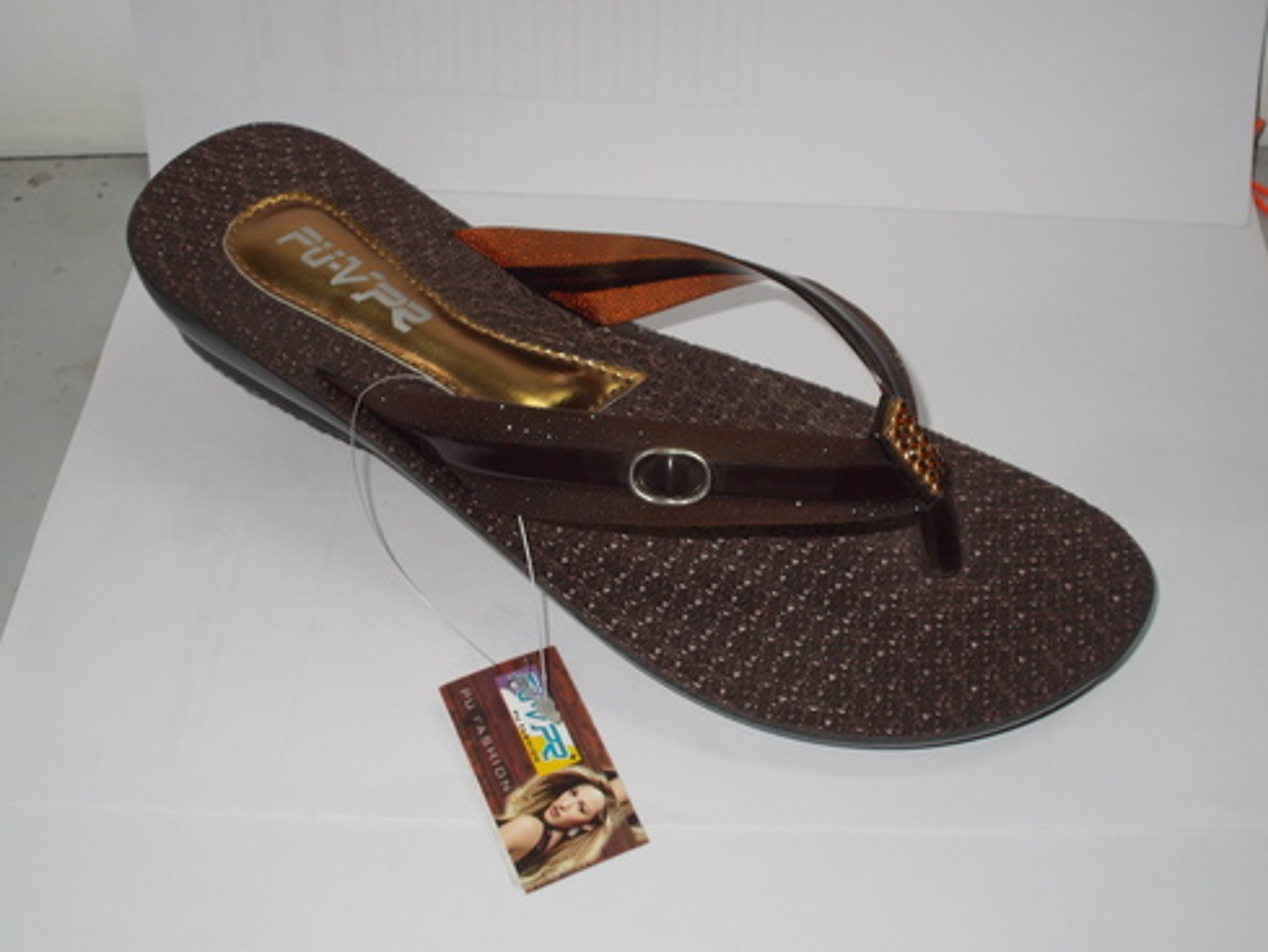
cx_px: 638
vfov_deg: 32.2
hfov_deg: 42.1
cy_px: 479
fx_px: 1649
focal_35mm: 45
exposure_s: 1/30
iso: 200
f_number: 4.2
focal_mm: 7.9
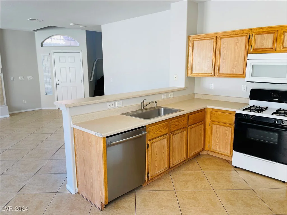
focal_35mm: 26
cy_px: 108
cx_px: 144
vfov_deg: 53.1
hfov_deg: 67.3
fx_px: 216
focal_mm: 4.2
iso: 40
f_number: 1.6
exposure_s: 1/120
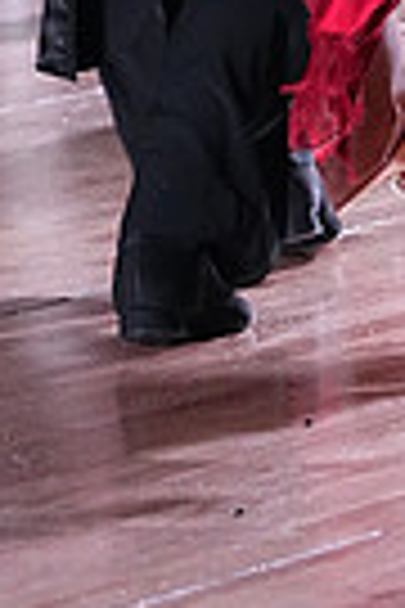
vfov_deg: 3.5
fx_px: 9989
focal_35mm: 592
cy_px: -522
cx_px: 421
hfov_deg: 2.3
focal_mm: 138
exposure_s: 1/400
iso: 10000
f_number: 5
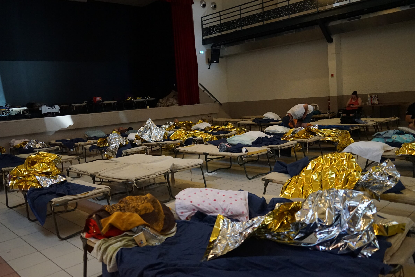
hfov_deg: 61.9
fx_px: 346
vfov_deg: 43.6
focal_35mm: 30
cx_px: 195
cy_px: 136
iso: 5000
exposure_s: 1/160
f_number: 2.8
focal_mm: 28
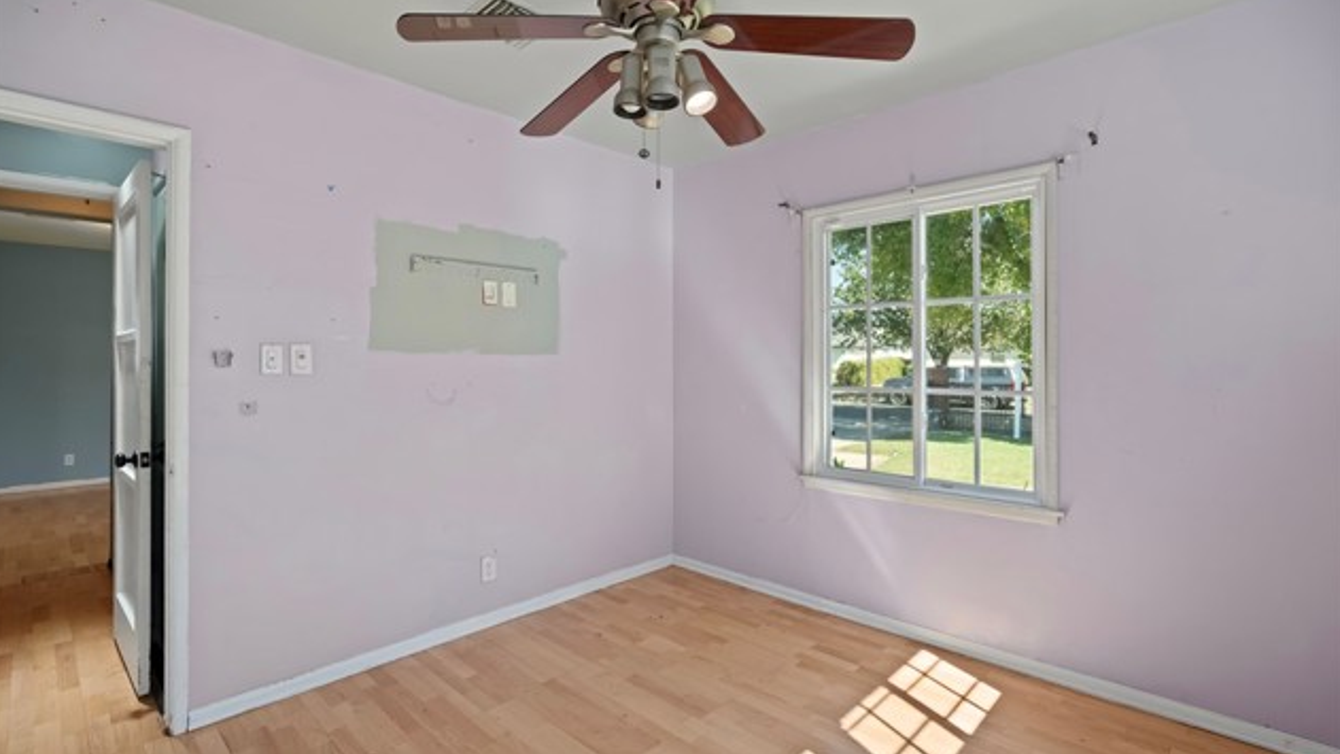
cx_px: 667
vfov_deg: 63.9
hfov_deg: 95.9
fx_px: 604
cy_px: 366
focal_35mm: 17
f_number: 4
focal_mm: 16
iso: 1600
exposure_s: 1/100
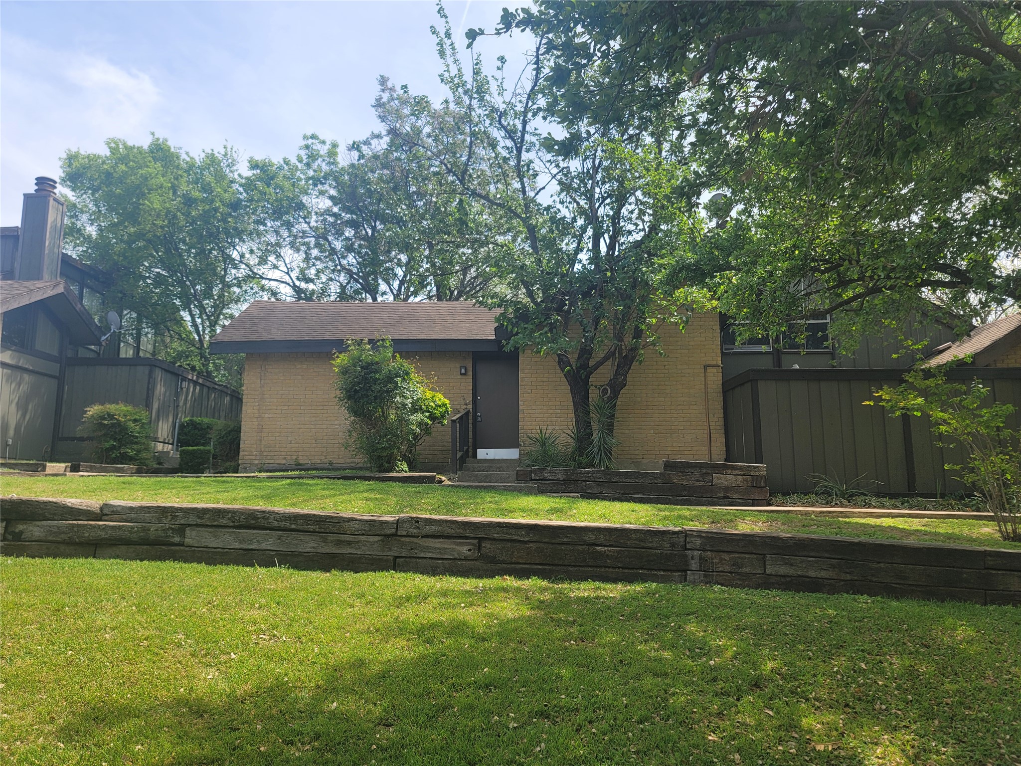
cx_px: 510
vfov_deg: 54.9
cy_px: 383
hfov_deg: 69.4
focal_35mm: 25
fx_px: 737
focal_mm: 7
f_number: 1.8
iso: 20
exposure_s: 1/514
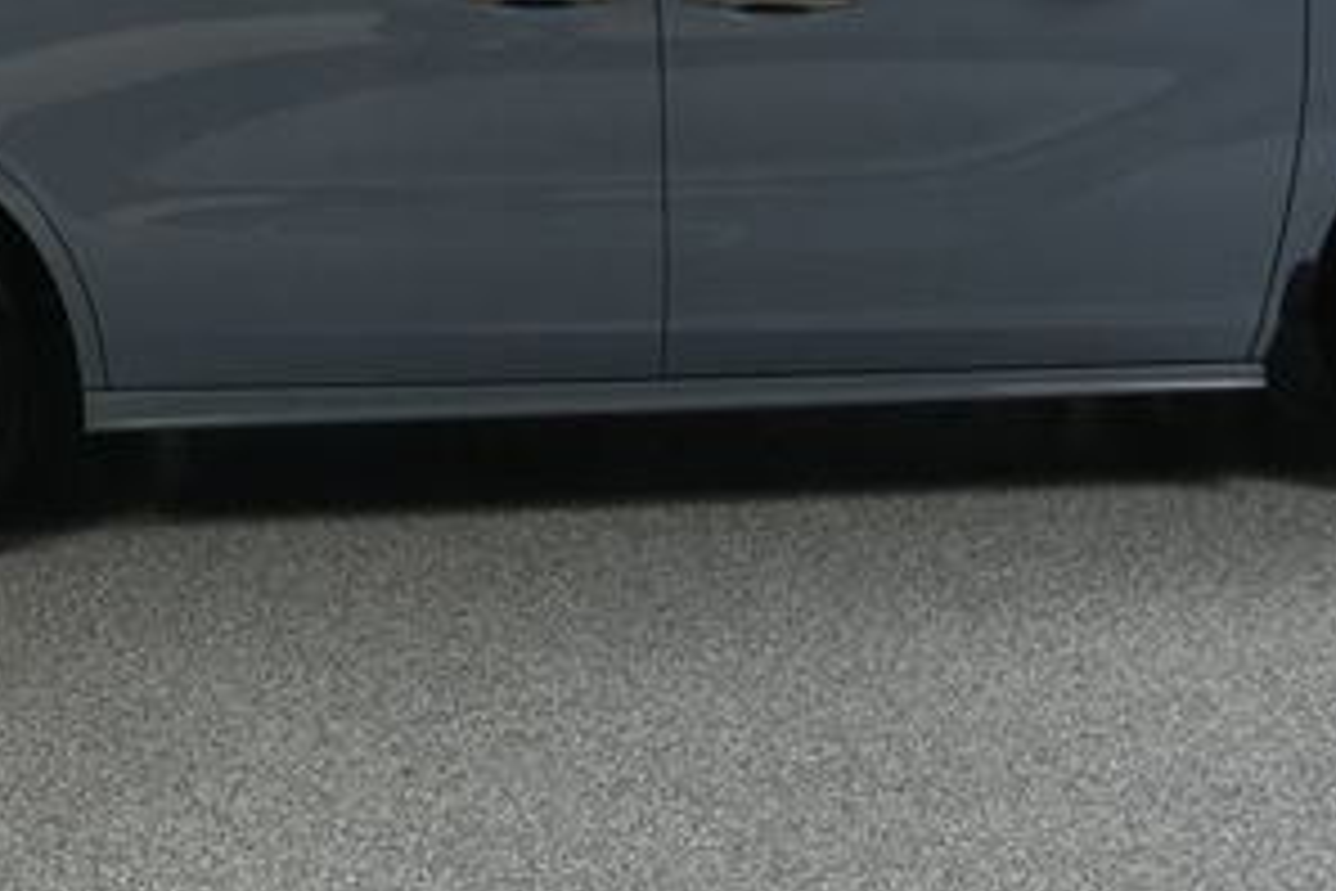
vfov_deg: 19.0
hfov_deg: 28.4
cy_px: 198
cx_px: 540
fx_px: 2635
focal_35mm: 71
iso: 100
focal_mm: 22
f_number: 13
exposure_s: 1/160
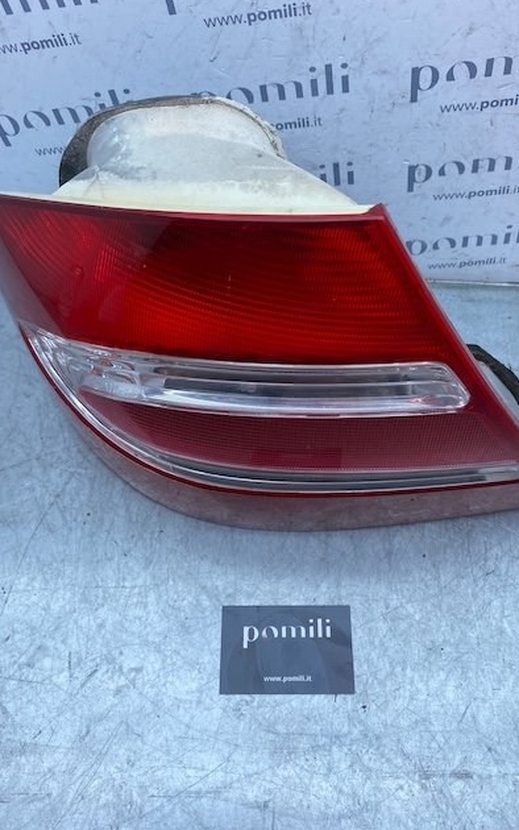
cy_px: 416
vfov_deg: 66.5
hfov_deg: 44.5
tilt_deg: -60.1
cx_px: 273
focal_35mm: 28
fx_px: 633
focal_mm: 4.25
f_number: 1.8
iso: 32
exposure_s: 1/998
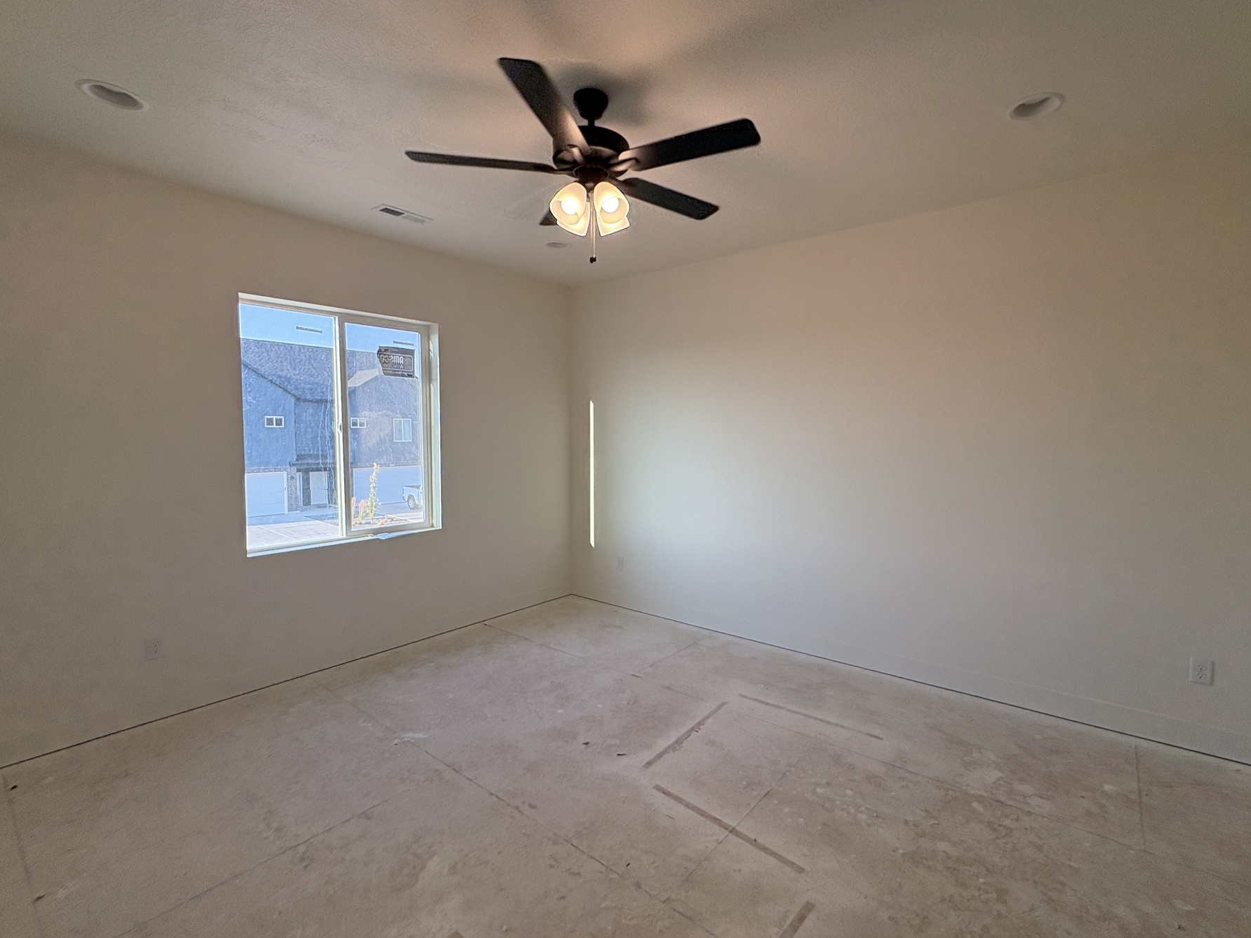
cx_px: 672
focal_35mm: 16
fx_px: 578
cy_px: 462
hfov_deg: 94.3
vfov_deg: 78.1
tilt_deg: -1.7
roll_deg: +0.8
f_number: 2.2
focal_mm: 2.22
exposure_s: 1/133
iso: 64
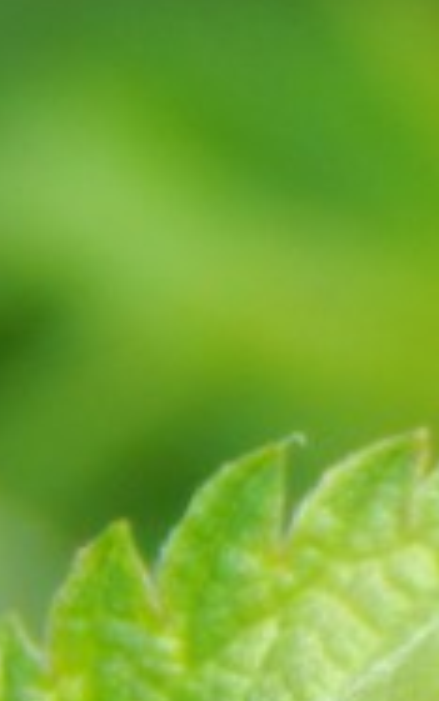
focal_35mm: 1004
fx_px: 19204
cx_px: 1325
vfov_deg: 2.1
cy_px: 517
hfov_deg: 1.3
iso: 125
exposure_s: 1/80
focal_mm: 37.1
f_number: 5.4
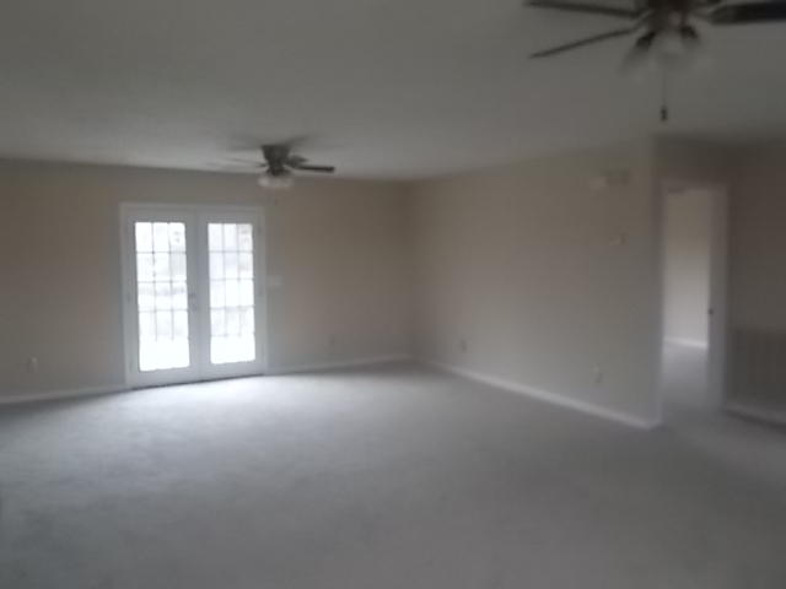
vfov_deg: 53.1
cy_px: 294
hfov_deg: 67.3
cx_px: 393
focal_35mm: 26
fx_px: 590
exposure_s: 1/125
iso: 800
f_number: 3.2
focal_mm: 4.6
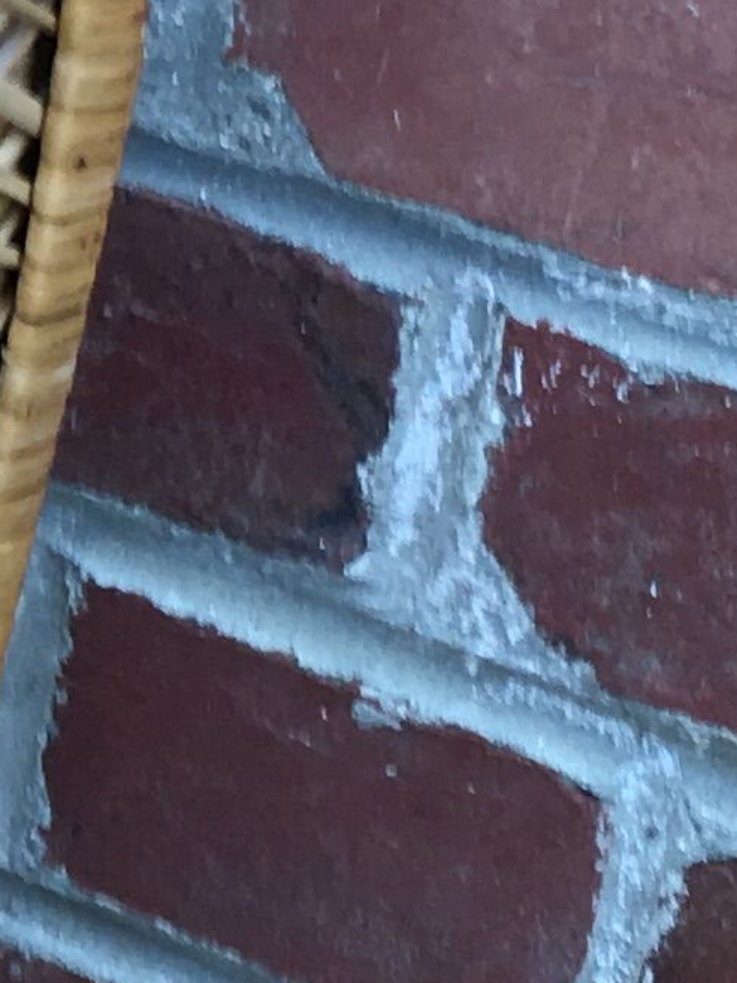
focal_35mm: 178
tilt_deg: -26.9
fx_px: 5051
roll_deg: -2.5
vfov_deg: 11.1
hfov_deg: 7.6
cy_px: 356
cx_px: -1168
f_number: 2.2
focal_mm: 4.15
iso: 25
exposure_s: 1/50
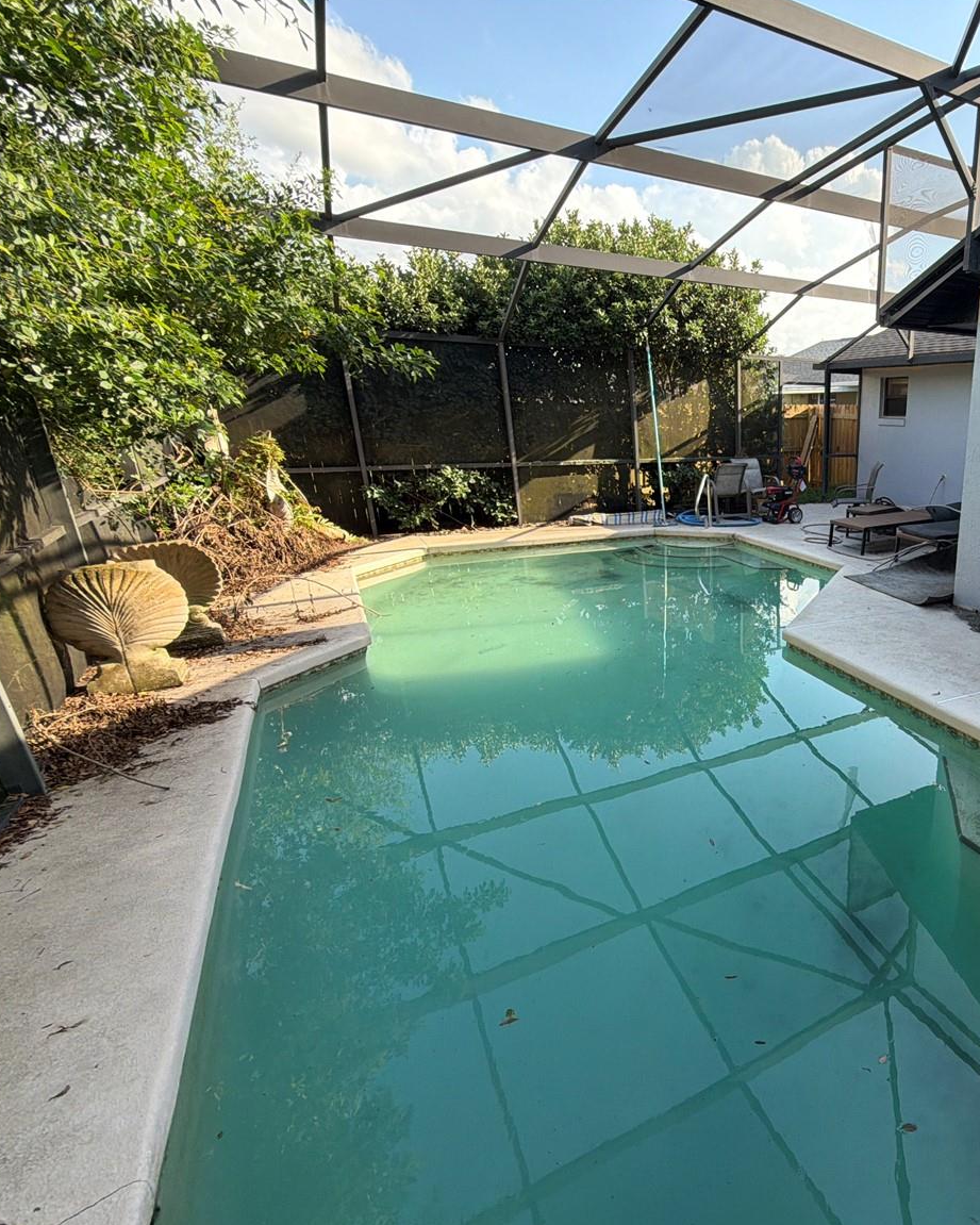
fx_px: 689
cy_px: 631
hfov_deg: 63.9
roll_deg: +0.4
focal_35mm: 19
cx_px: 801
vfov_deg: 83.3
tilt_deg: -17.1
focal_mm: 2.22
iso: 40
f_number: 2.2
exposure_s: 1/224
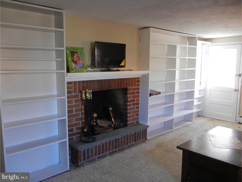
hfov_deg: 60.0
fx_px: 210
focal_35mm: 30
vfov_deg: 46.8
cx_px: 121
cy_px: 91
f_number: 3.5
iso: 344
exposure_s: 1/30
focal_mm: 5.4
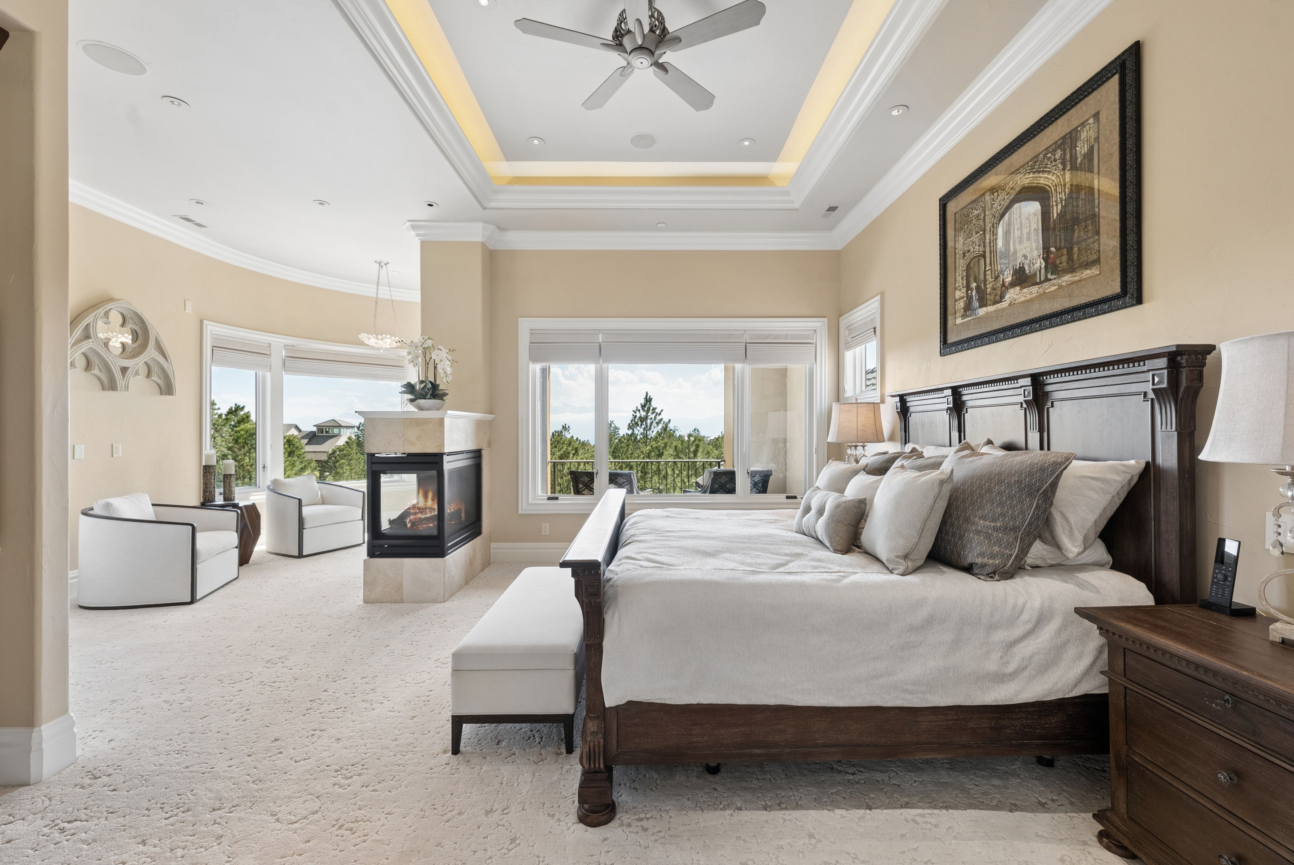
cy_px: 432
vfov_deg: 77.4
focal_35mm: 15
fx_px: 539
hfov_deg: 100.4
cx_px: 647
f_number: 9
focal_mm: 15
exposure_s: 1/80
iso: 640
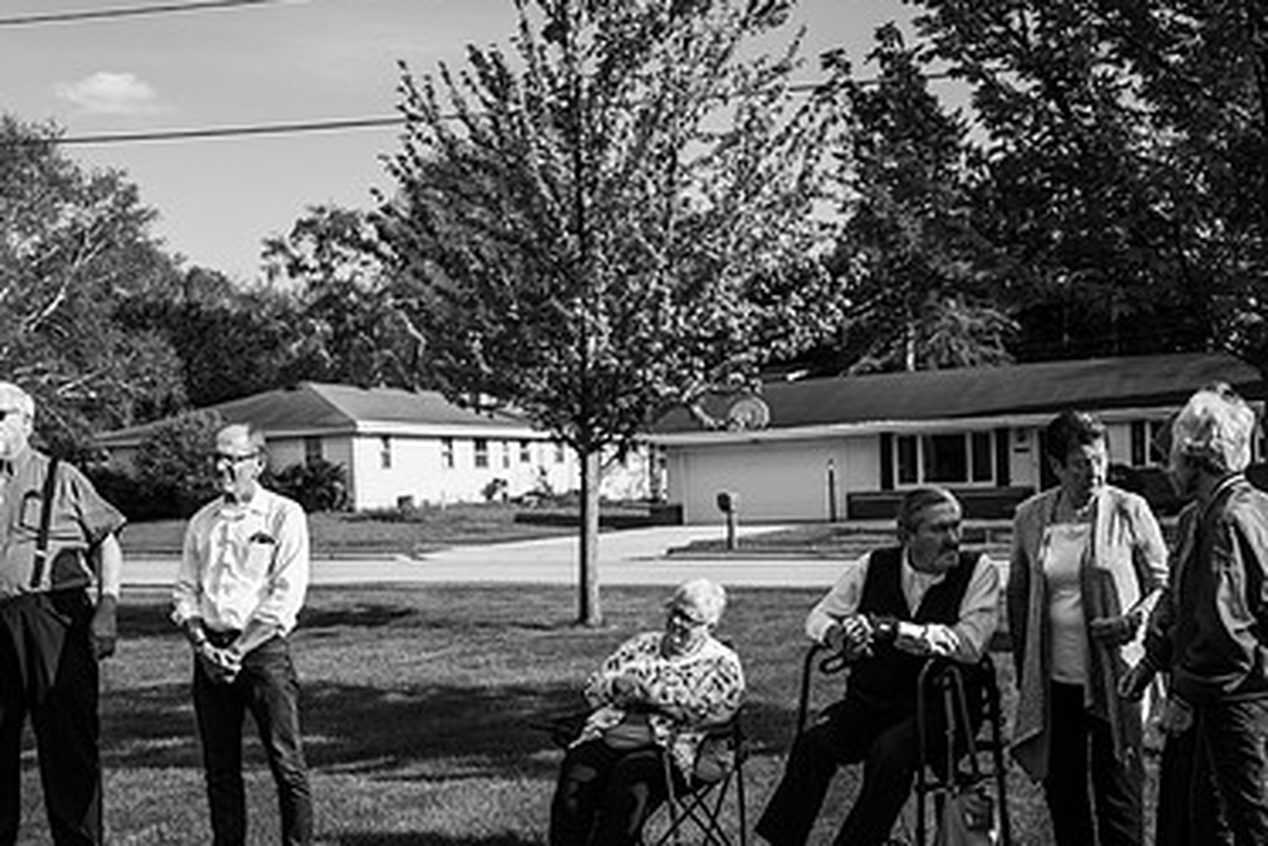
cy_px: 583
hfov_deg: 35.6
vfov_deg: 24.1
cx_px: 544
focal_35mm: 56
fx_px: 1973
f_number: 2.8
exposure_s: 1/4000
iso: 125
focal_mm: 36
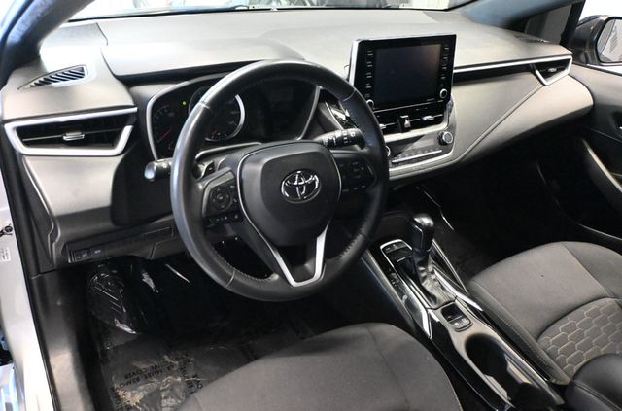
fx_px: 504
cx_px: 311
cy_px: 206
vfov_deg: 44.4
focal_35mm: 29
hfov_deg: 63.4
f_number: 3.8
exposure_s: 1/60
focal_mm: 19.5
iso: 12800
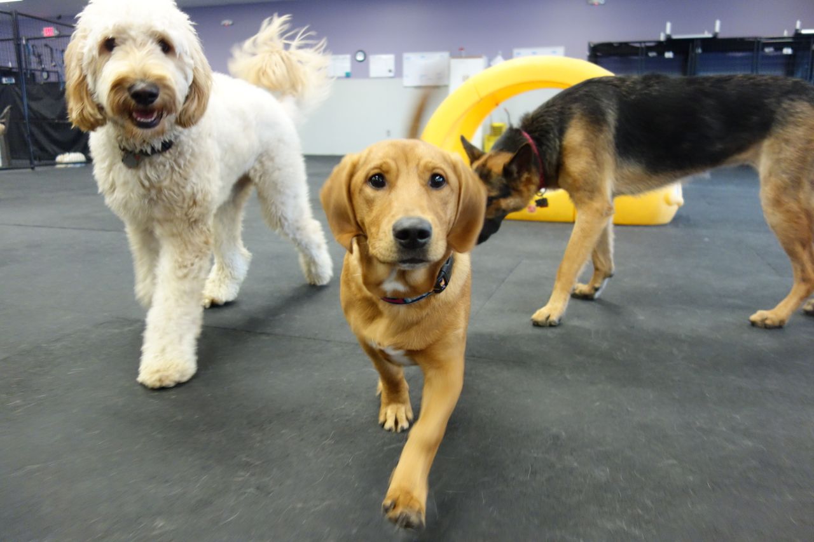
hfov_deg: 65.5
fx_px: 633
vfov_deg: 46.4
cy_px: 271
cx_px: 407
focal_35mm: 28
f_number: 1.8
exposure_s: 1/100
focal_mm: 10.4
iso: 800
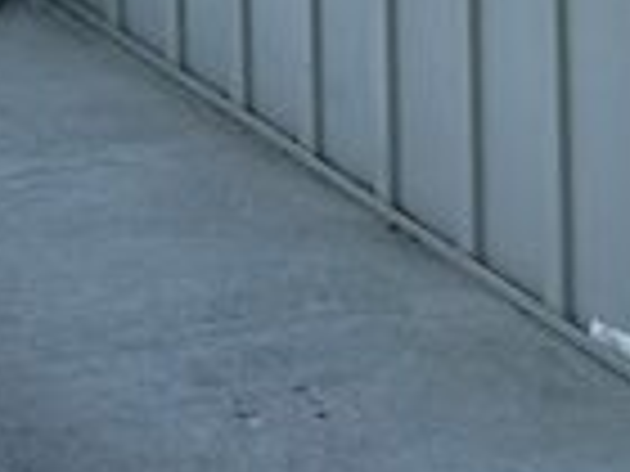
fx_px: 3185
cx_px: -684
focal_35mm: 175
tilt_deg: -0.9
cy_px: -944
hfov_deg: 10.3
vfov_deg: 7.5
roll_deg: +1.1
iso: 80
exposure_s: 1/3155
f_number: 1.78
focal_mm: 6.86
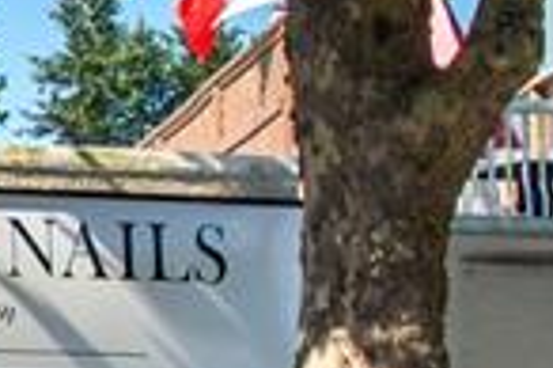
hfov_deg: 7.0
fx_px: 3882
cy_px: 326
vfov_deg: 5.4
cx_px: -1326
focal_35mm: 253
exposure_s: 1/640
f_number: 13
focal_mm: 24
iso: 320
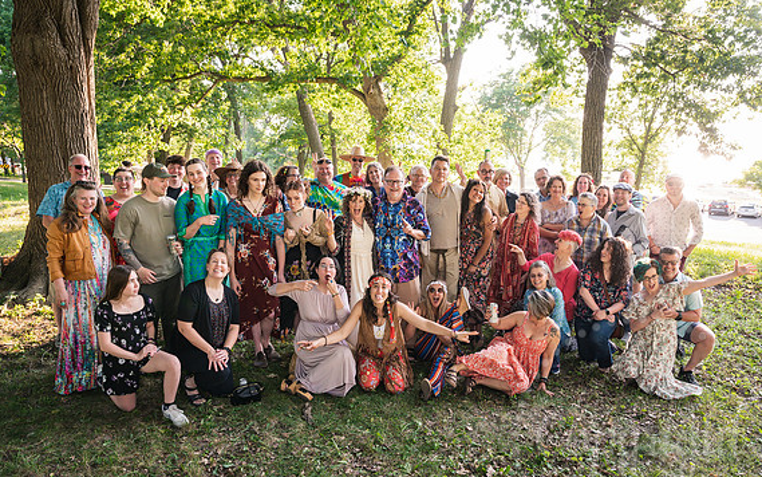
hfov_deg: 68.4
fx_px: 561
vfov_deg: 46.0
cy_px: 253
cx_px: 386
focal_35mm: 27
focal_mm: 26
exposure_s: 1/250
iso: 800
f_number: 5.6
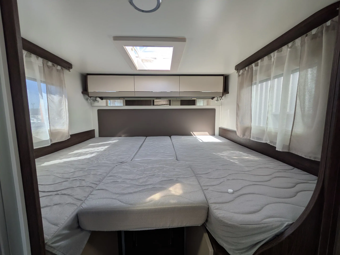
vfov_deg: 85.7
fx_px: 138
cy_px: 128
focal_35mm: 14
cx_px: 170
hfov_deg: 102.0
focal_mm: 1.83
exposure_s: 1/240
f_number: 2.2
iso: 48
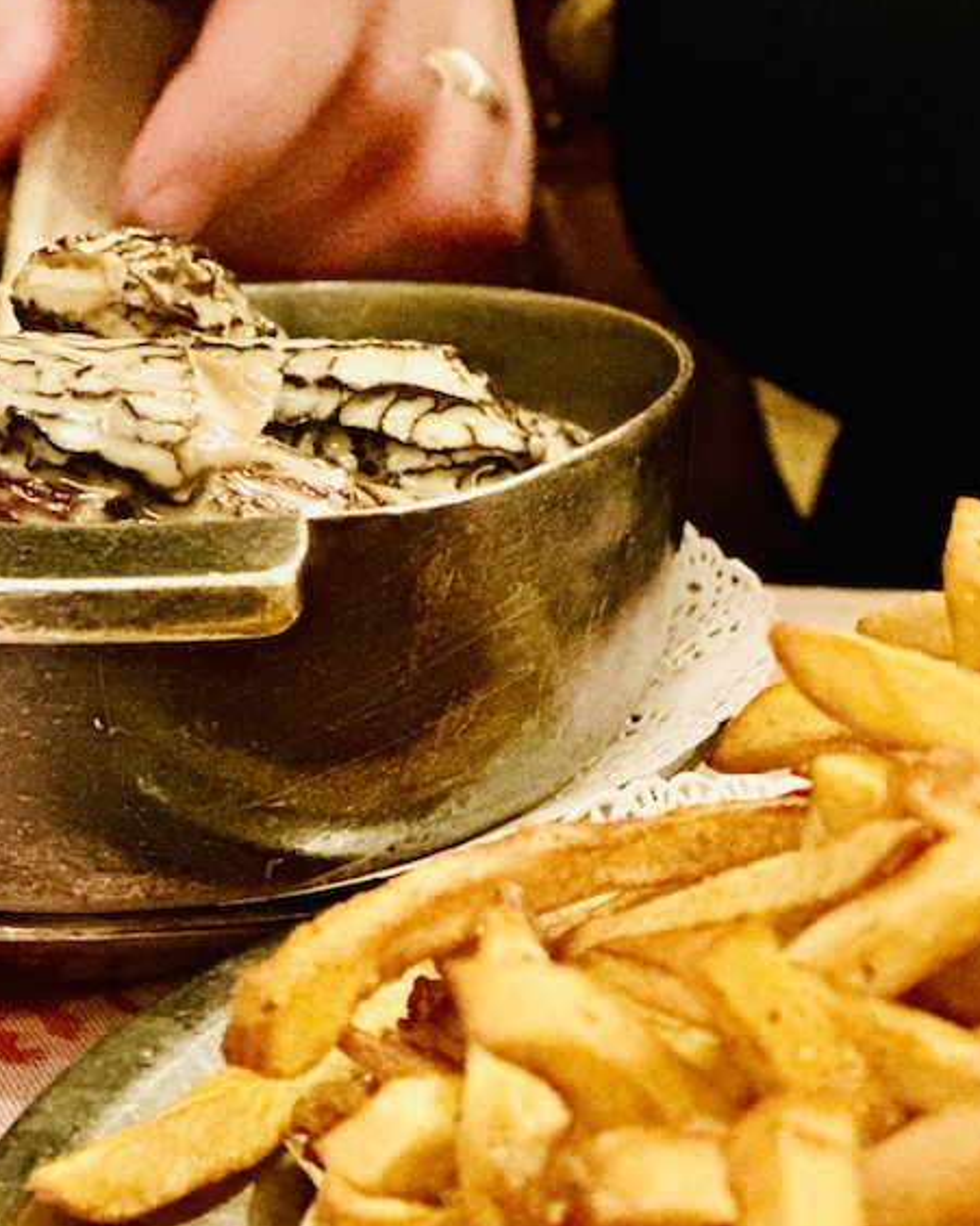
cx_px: 507
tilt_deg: -19.6
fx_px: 4352
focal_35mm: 120
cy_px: 883
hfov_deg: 12.8
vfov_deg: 16.0
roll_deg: -2.2
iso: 1000
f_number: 2.8
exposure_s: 1/14
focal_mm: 9
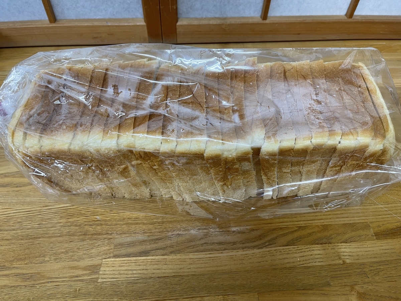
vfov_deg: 53.1
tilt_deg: -54.4
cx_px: 200
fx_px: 301
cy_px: 150
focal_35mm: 26
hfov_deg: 67.3
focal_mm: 5.1
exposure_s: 1/50
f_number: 1.6
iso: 80
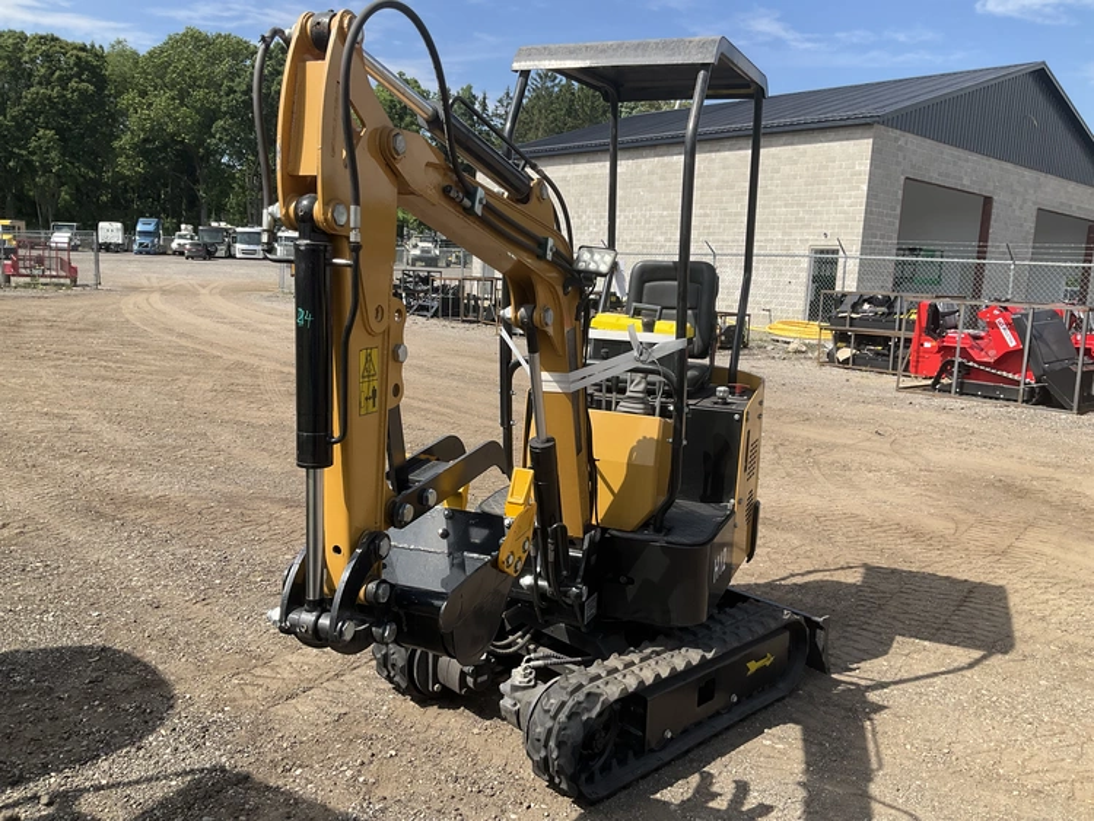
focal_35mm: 29
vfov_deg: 48.3
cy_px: 410
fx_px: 917
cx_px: 547
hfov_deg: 61.6
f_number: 1.8
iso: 25
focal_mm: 3
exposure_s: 1/1451
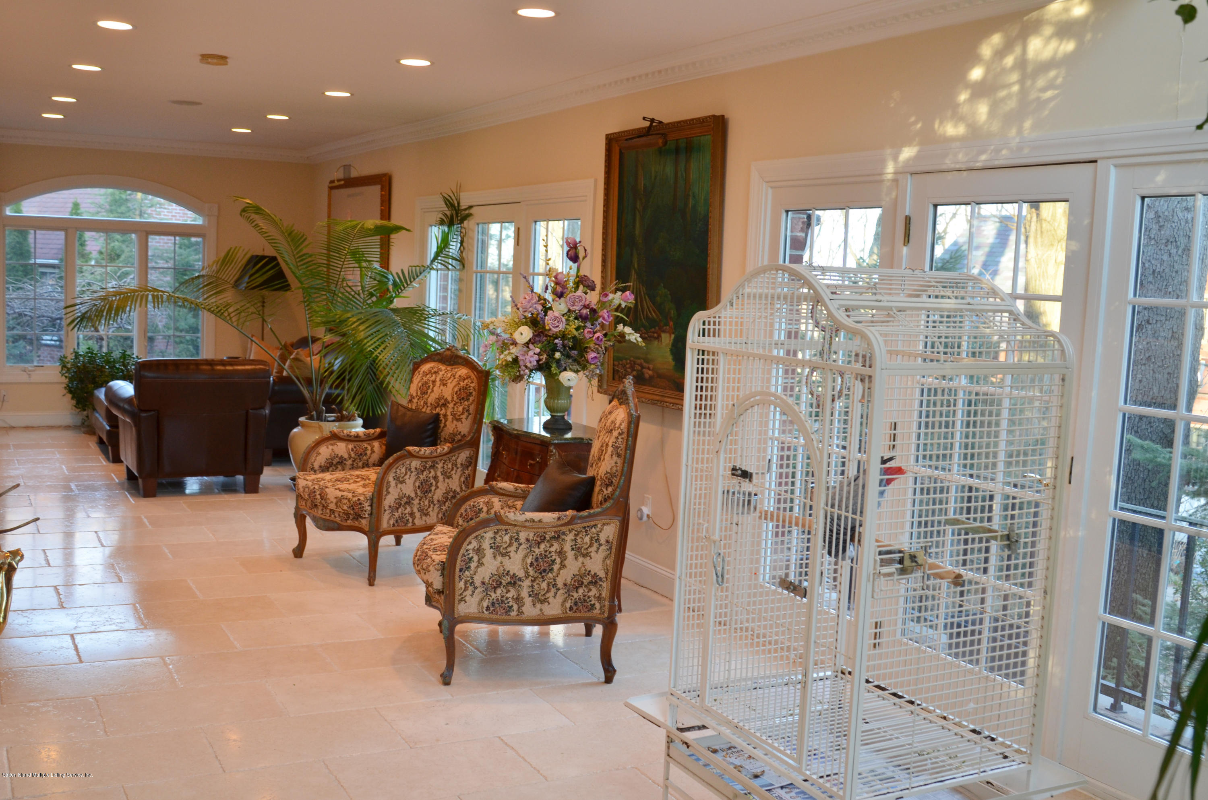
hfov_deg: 53.2
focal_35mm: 36
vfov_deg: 36.7
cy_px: 400
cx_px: 604
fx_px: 1205
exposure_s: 1/60
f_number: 4
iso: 400
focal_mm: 24
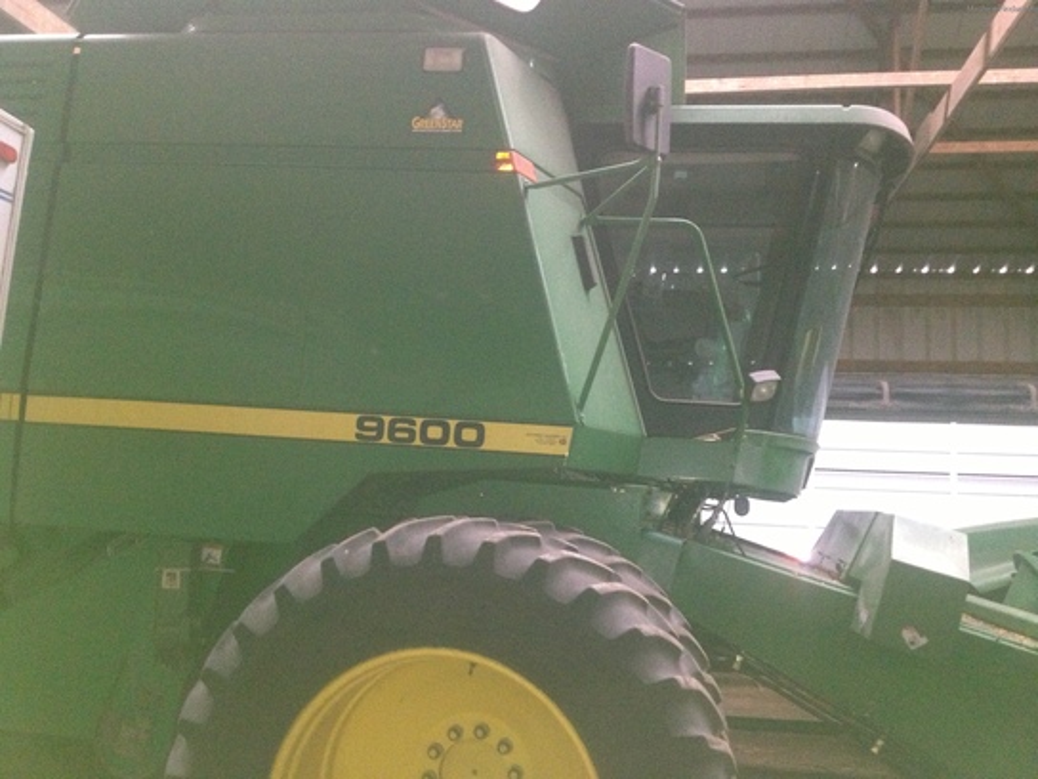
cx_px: 519
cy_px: 390
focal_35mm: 35
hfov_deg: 52.6
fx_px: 1050
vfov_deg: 40.7
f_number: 2.4
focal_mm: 4.28
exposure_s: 1/16
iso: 500
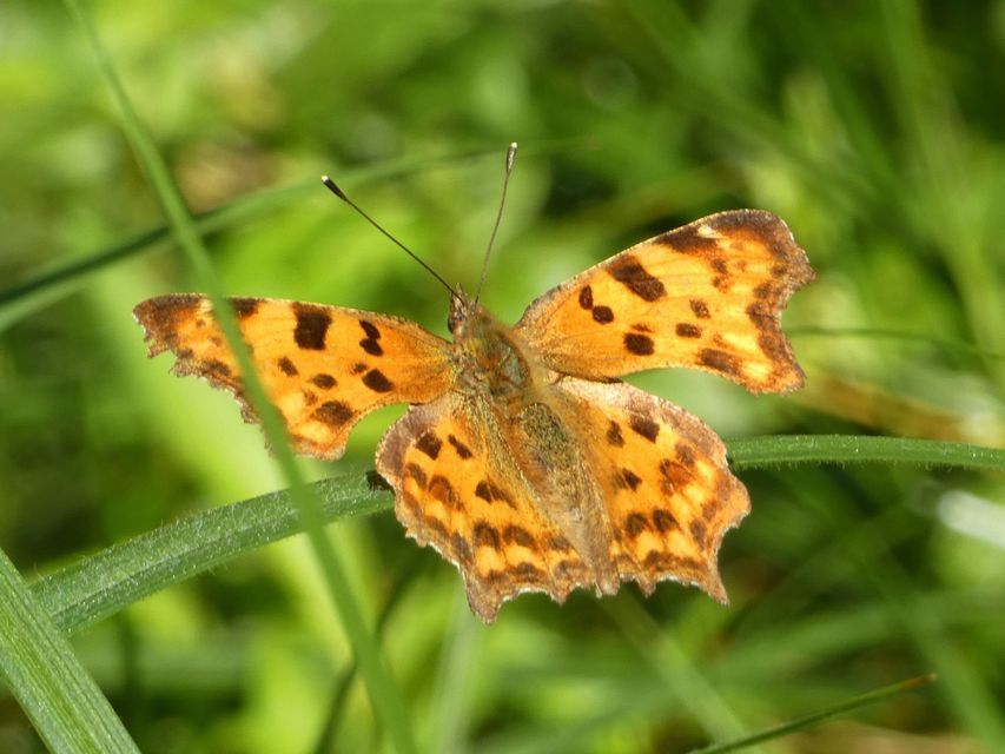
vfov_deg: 4.7
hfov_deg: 6.2
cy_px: 377
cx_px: 502
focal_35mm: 319
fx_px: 9263
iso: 80
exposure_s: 1/100
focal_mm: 57.2
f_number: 5.6
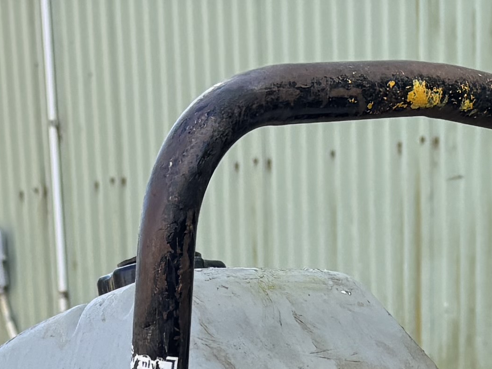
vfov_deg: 9.1
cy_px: 995
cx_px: 426
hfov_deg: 13.9
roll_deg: +2.7
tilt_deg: -12.5
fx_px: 2004
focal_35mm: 141
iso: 50
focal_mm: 5.96
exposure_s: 1/488
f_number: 1.6
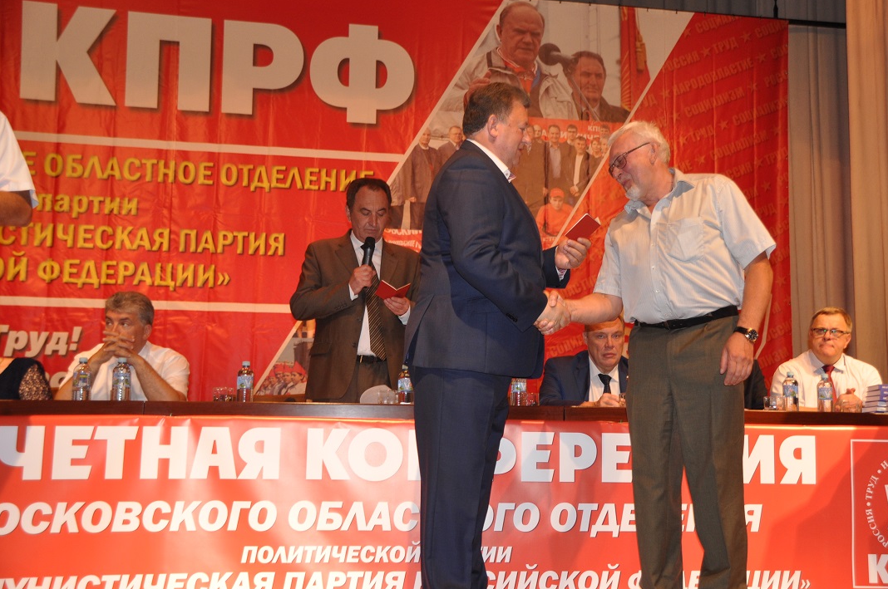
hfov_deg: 41.8
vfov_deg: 28.6
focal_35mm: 47
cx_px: 534
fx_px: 1158
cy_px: 309
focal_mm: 26
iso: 450
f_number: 3.8
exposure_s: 1/125
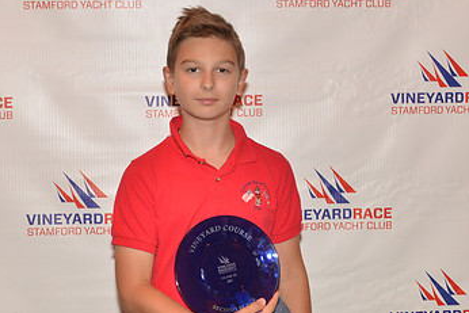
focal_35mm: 67
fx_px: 873
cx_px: 216
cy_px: 139
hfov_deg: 30.1
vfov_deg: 20.3
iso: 2000
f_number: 9
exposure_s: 1/15
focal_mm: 40
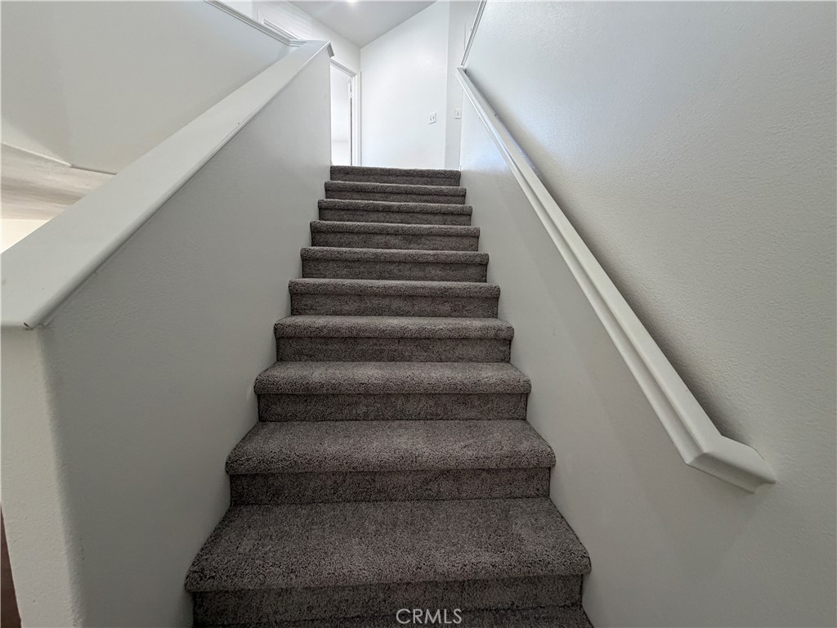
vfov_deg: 85.7
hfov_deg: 102.1
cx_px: 418
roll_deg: -0.5
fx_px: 339
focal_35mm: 14
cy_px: 314
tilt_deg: -7.5
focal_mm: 2.22
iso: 250
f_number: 2.2
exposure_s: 1/60
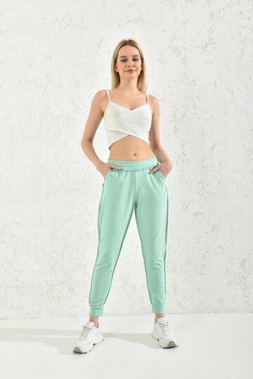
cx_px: 126
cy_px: 190
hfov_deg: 30.5
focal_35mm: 44
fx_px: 464
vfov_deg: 44.5
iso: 100
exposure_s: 1/160
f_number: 7.1
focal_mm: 44
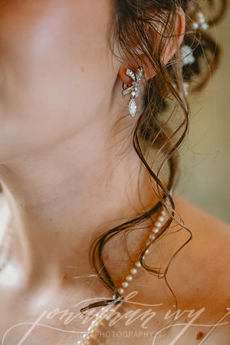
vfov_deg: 28.8
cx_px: 115
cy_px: 172
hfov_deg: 19.5
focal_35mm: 70
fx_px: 671
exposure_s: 1/500
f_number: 3.5
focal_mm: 70
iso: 3200
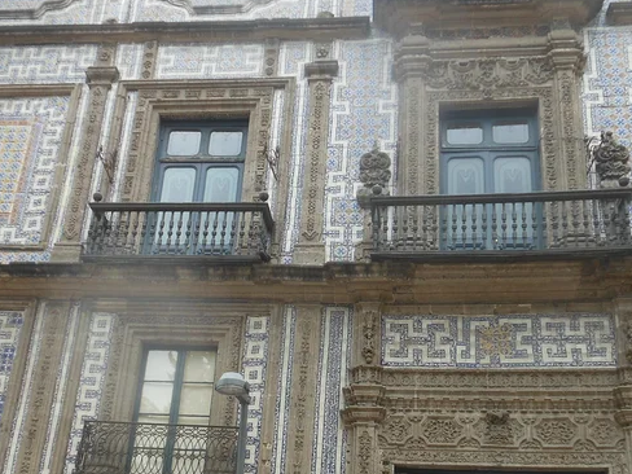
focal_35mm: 41
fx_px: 749
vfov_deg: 34.7
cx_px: 294
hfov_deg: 45.7
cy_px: 322
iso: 80
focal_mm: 4.5
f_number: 3.2
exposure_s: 1/250
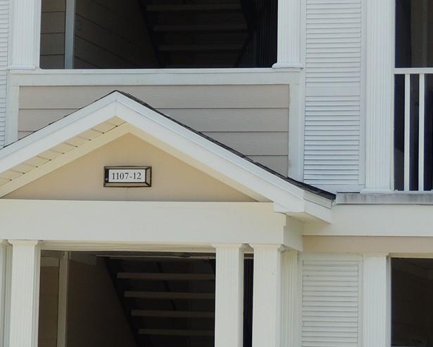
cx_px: -61
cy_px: 52
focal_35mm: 215
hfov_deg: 8.9
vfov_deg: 7.2
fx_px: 2756
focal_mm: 15.1
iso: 100
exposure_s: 1/500
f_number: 4
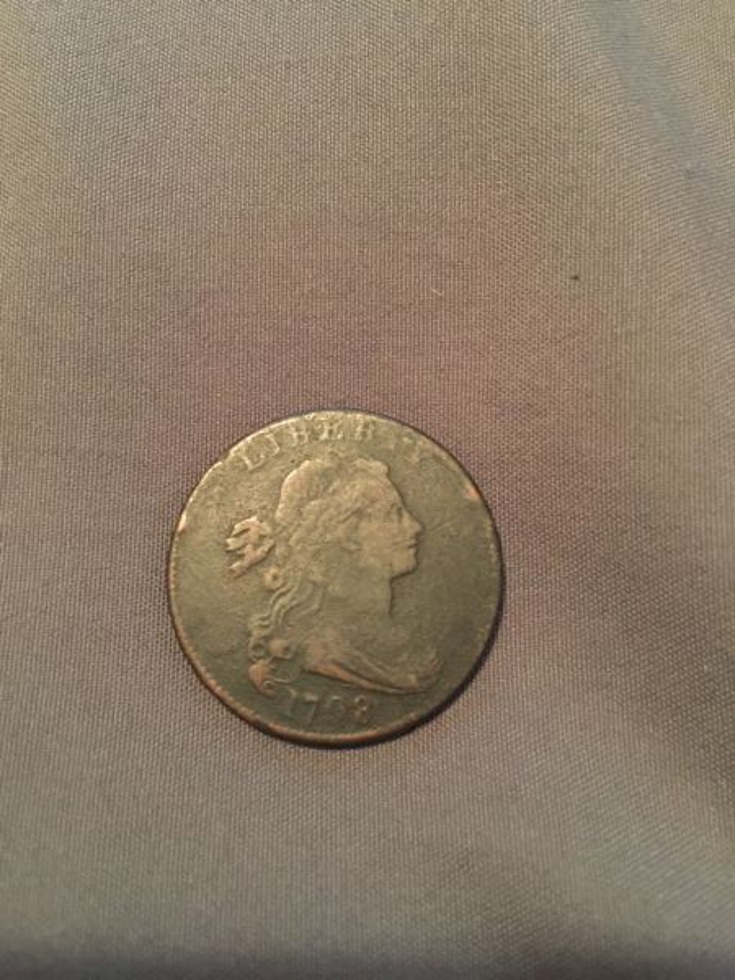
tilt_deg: -77.7
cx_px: 368
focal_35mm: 29
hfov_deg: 48.2
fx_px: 821
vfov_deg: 61.7
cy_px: 490
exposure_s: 1/4
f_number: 2.2
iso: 125
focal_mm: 4.15
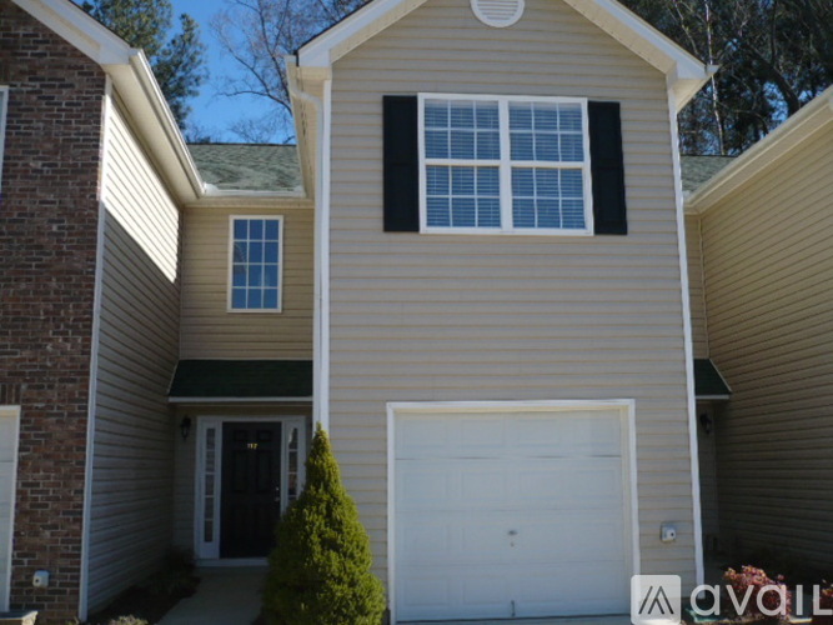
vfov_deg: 40.7
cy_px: 312
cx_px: 416
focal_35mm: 35
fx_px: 842
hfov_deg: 52.6
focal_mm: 5.8
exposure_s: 1/1000
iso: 100
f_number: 2.8
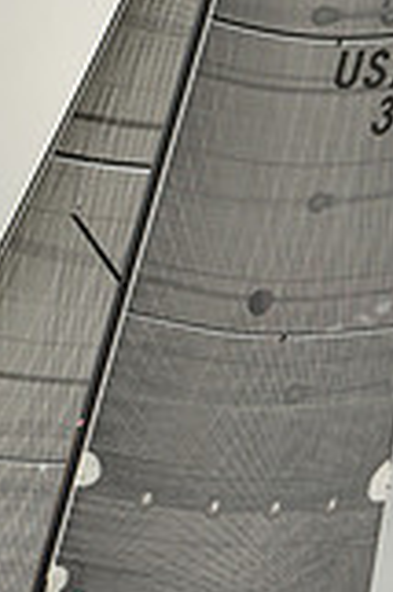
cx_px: 64
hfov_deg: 4.4
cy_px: 118
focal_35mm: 310
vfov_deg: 6.6
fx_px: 5087
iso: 320
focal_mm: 86
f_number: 9
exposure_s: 1/800
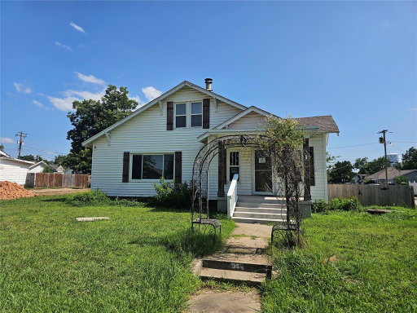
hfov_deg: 73.9
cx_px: 208
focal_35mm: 23
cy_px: 156
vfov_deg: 58.9
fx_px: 277
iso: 10
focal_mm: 6.3
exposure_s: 1/1067
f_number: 1.7
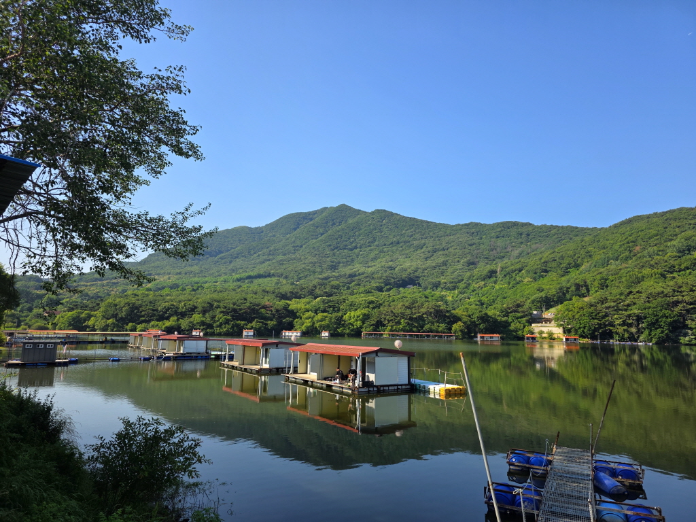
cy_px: 261
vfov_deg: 58.9
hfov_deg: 73.9
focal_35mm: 23
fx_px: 462
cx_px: 348
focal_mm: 6.3
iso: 80
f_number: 1.7
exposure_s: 1/3891
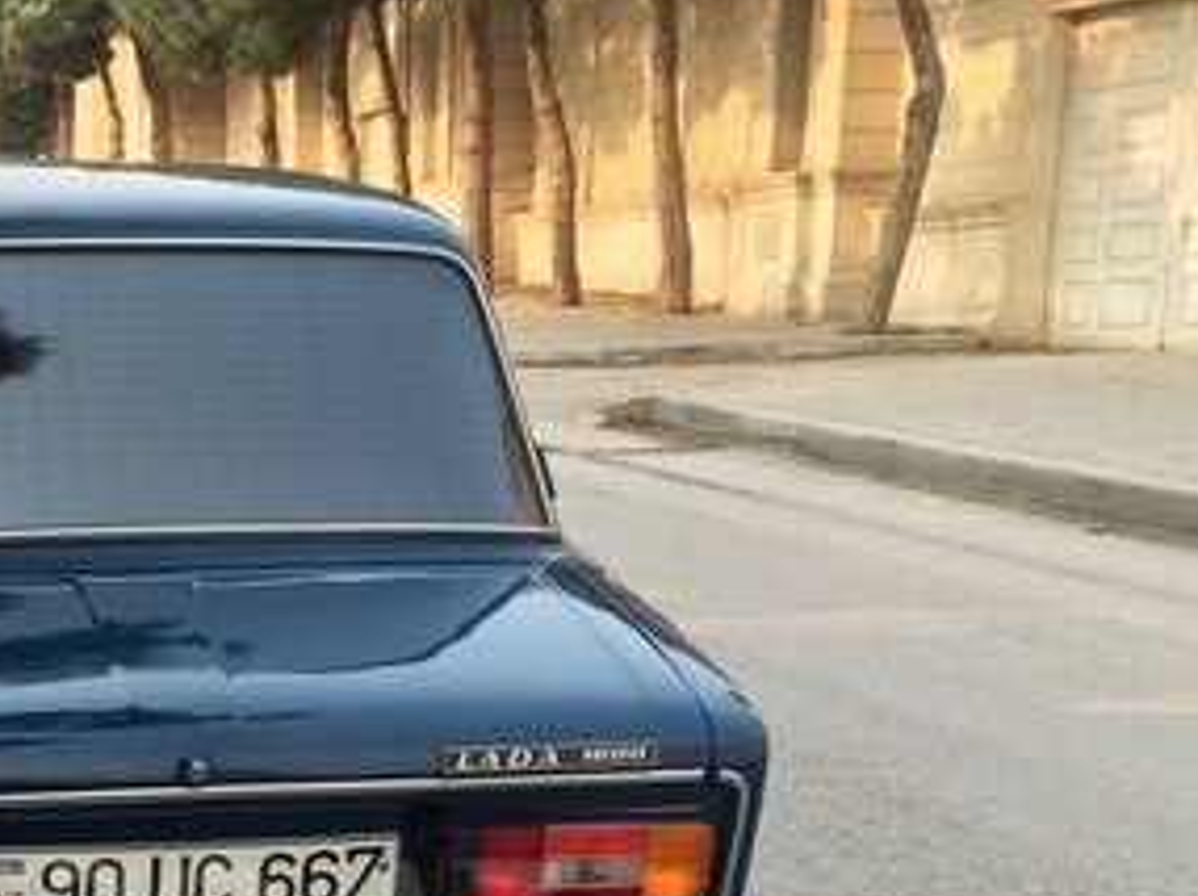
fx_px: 2317
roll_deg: +0.3
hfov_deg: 28.0
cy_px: 923
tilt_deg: -13.6
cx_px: 134
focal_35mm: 67
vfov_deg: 21.1
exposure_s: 1/318
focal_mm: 4.15
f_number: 2.2
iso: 32
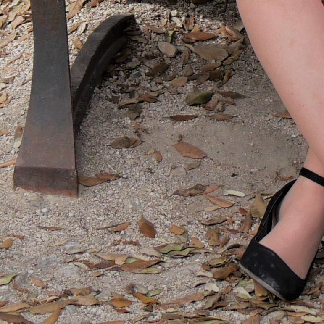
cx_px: 600
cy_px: -290
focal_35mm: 213
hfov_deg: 7.9
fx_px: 2256
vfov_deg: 7.9
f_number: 5
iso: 200
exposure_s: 1/200
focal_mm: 21
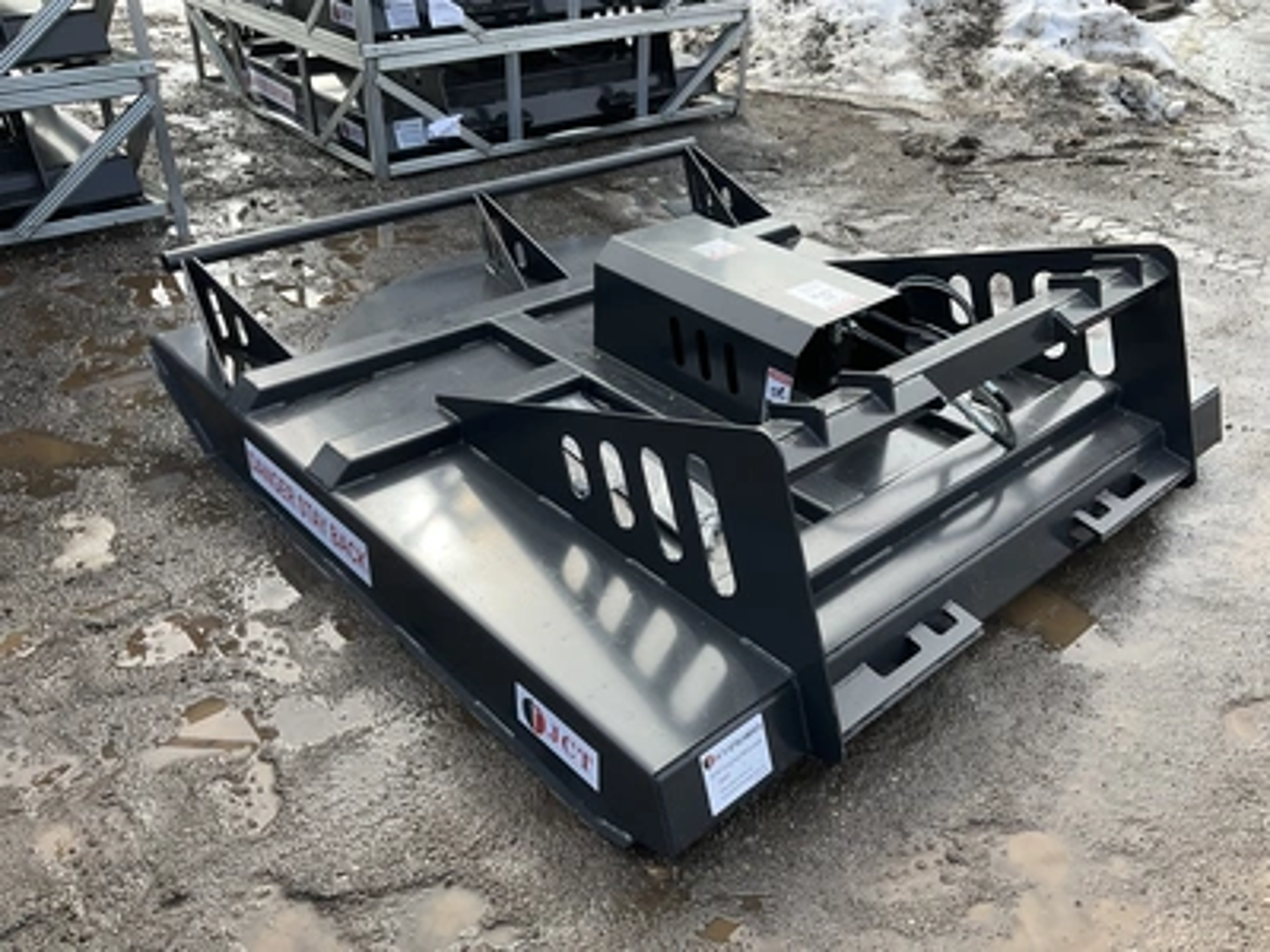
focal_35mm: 29
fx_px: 1064
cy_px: 476
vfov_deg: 48.2
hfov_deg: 61.7
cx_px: 635
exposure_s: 1/562
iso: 25
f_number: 1.8
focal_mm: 3
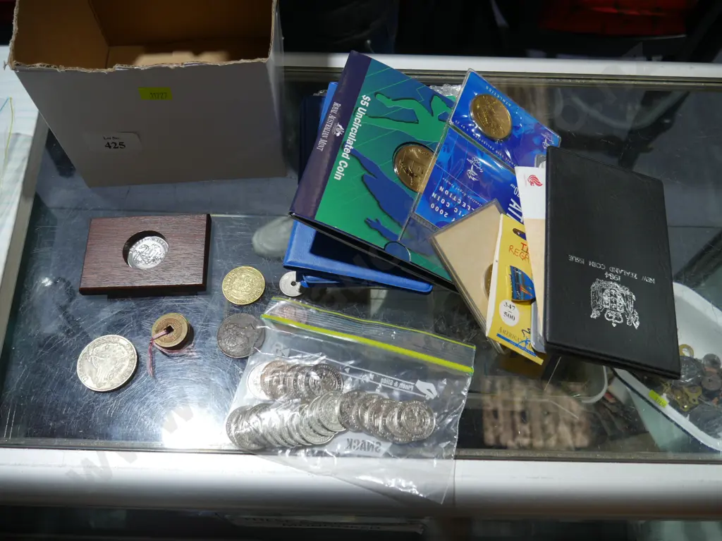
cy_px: 270
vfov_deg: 49.7
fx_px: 584
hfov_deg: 63.4
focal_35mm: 28
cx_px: 361
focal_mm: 14
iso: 200
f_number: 3.5
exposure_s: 1/80
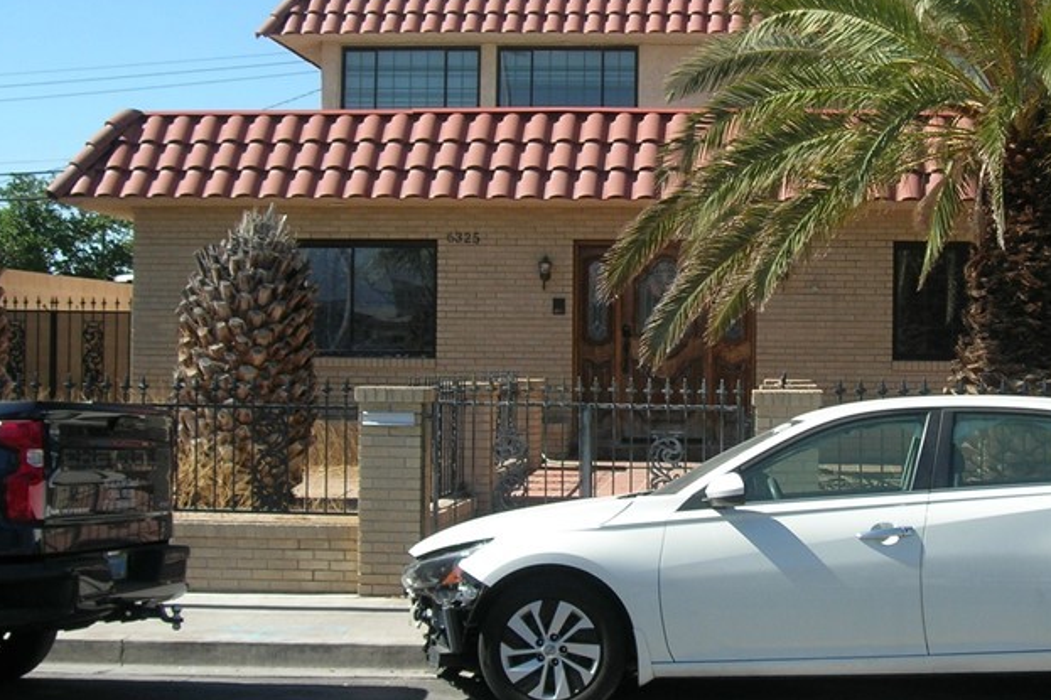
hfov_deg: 30.5
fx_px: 1897
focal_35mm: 65
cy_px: 329
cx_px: 773
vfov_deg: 20.9
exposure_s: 1/467
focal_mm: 7.8
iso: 64
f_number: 4.8
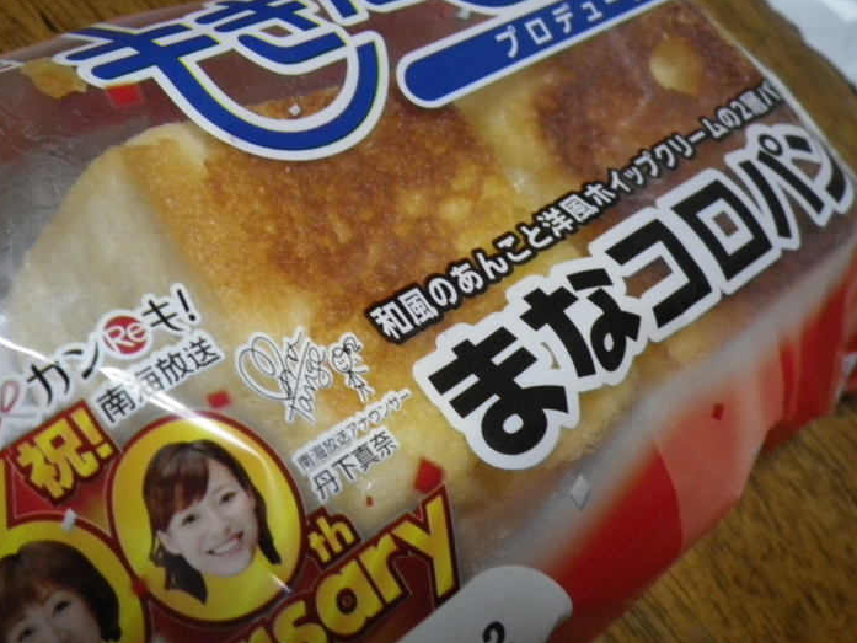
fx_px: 966
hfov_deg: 47.7
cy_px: 347
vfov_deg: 36.8
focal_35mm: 39
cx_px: 366
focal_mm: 6.1
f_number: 3.8
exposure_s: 1/50
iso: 500
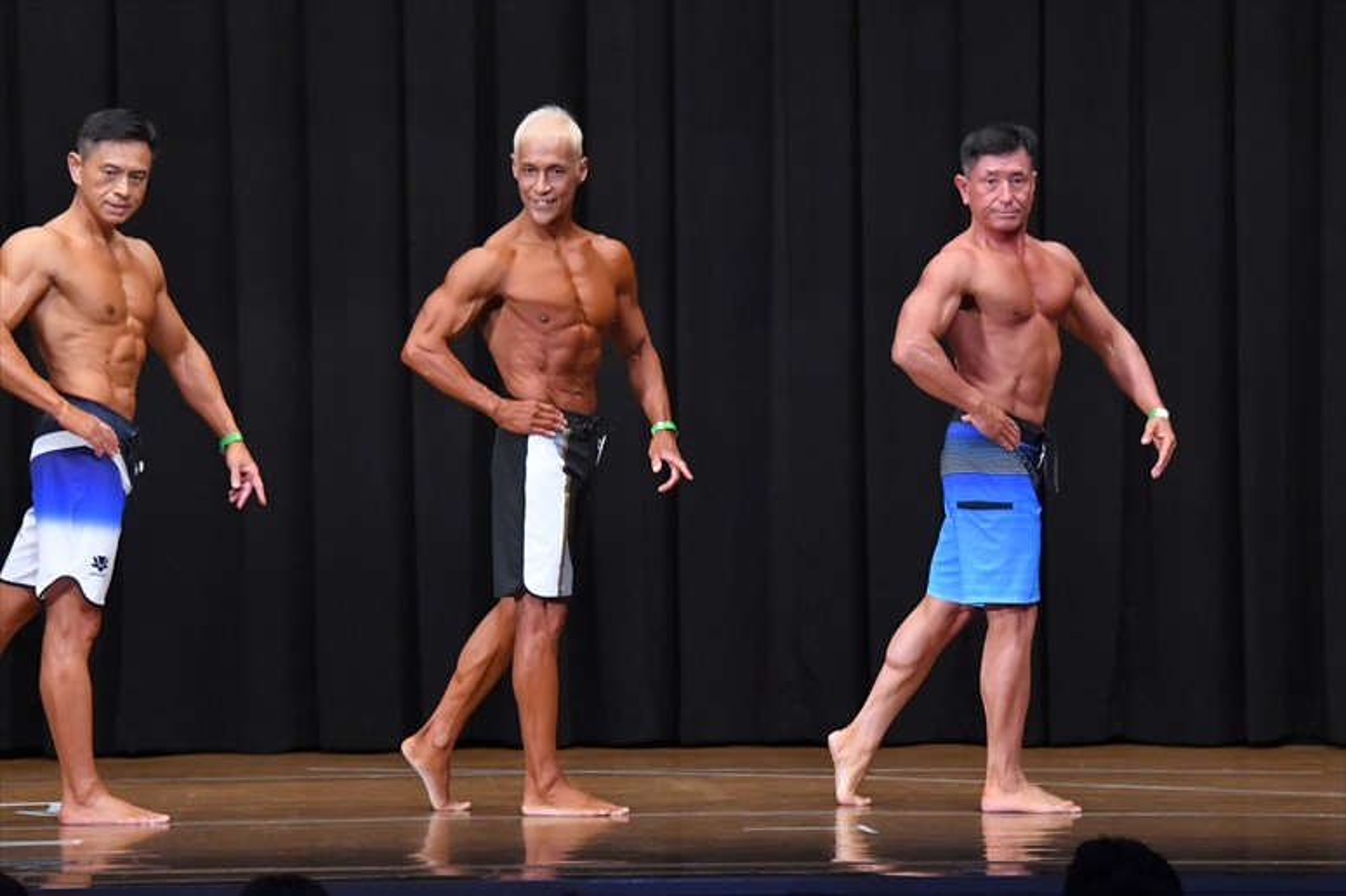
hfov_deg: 9.5
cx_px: 673
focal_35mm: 217
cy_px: 448
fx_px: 8110
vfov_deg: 6.3
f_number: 5.6
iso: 8000
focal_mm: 145
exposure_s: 1/400
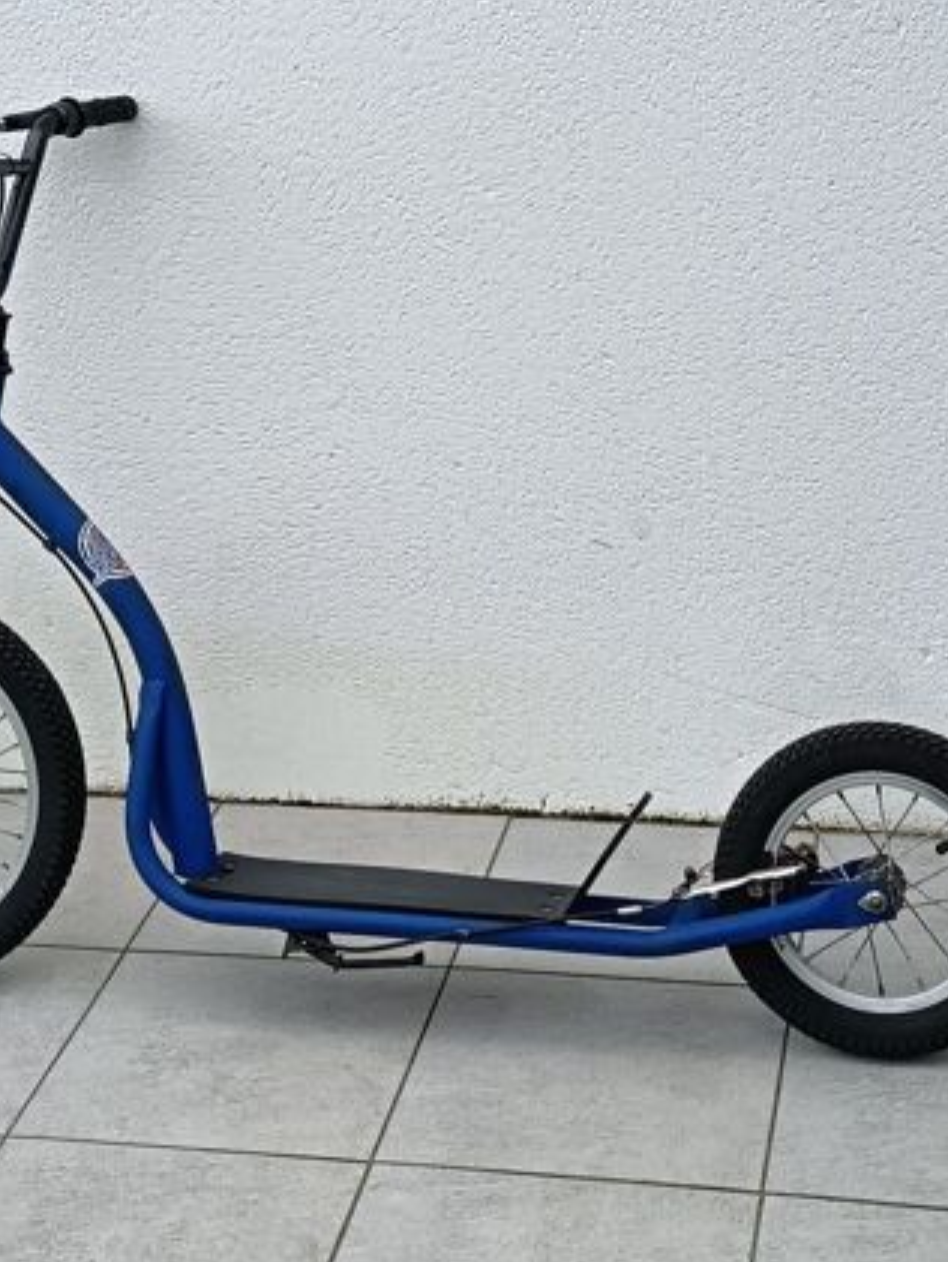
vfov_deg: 26.4
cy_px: 357
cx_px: 402
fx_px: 2664
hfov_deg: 20.2
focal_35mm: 73
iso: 100
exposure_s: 1/185
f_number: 1.75
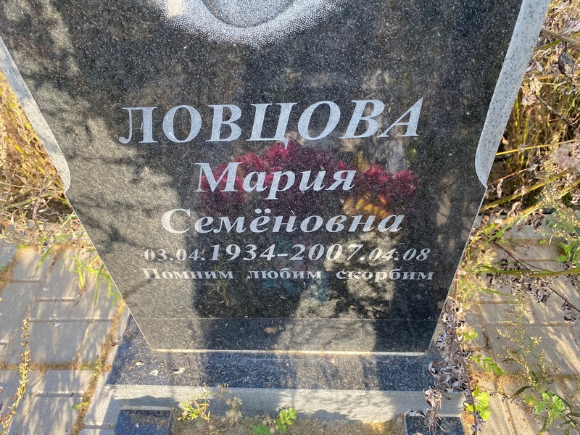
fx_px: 436
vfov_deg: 53.1
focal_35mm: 26
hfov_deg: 67.3
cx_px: 290
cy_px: 218
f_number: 1.8
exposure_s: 1/122
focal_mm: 4.25
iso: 32
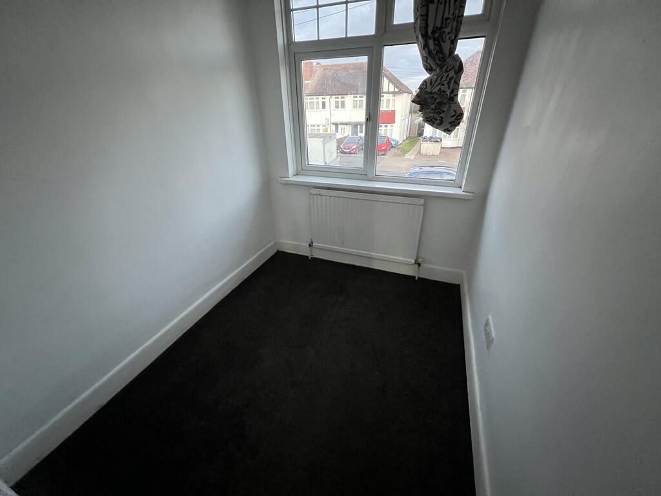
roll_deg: +1.5
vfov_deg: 89.9
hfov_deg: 106.2
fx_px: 248
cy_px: 248
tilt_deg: -30.2
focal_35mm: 13
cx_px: 330
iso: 1000
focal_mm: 1.57
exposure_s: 1/43
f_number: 1.8
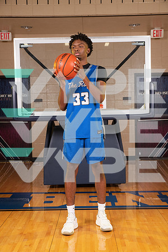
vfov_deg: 38.2
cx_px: 84
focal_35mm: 52
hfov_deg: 26.0
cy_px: 126
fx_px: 364
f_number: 7.1
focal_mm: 52
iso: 320
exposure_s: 1/320
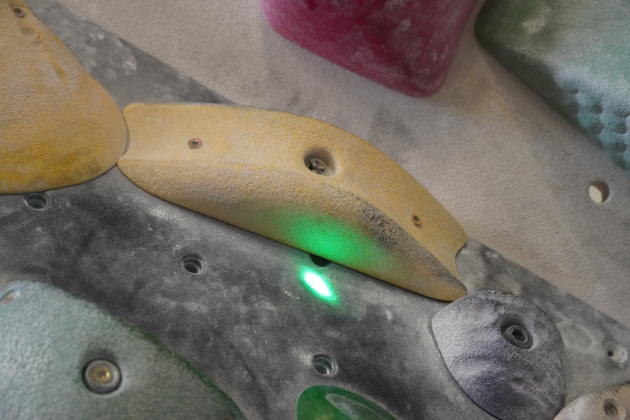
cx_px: 315
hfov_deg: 34.2
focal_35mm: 58
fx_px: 1024
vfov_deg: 23.2
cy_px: 210
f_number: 4.5
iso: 6400
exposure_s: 1/100
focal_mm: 39
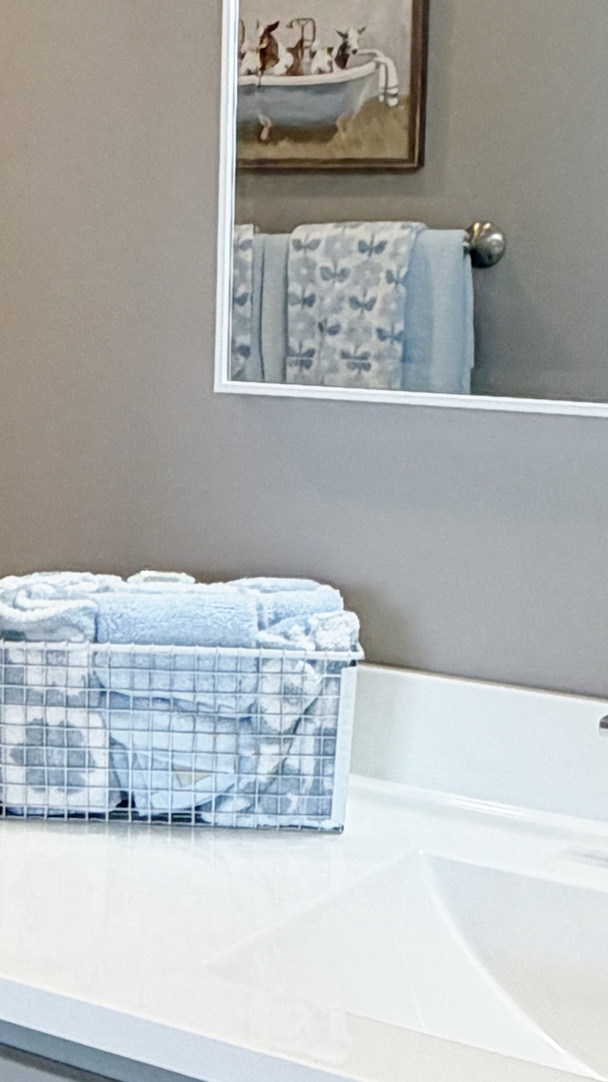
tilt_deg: -2.7
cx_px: -86
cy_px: 349
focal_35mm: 70
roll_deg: -0.9
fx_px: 2007
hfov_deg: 16.6
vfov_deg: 29.9
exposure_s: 1/120
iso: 200
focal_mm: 2.22
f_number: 2.2
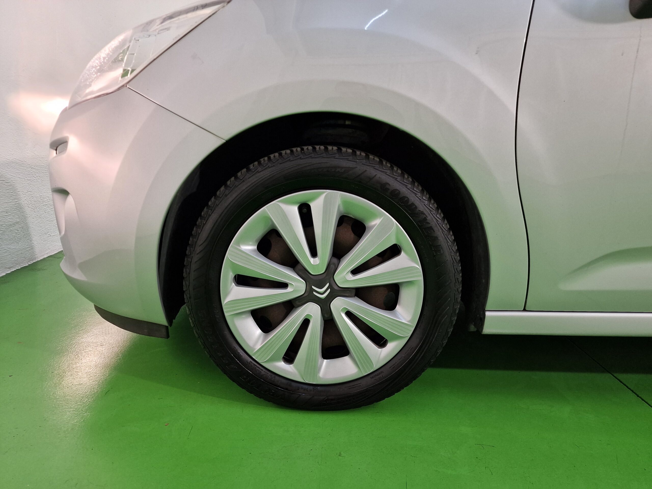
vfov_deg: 58.9
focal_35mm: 23
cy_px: 244
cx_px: 326
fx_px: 433
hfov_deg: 73.9
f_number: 1.8
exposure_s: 1/100
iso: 125
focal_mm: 6.4
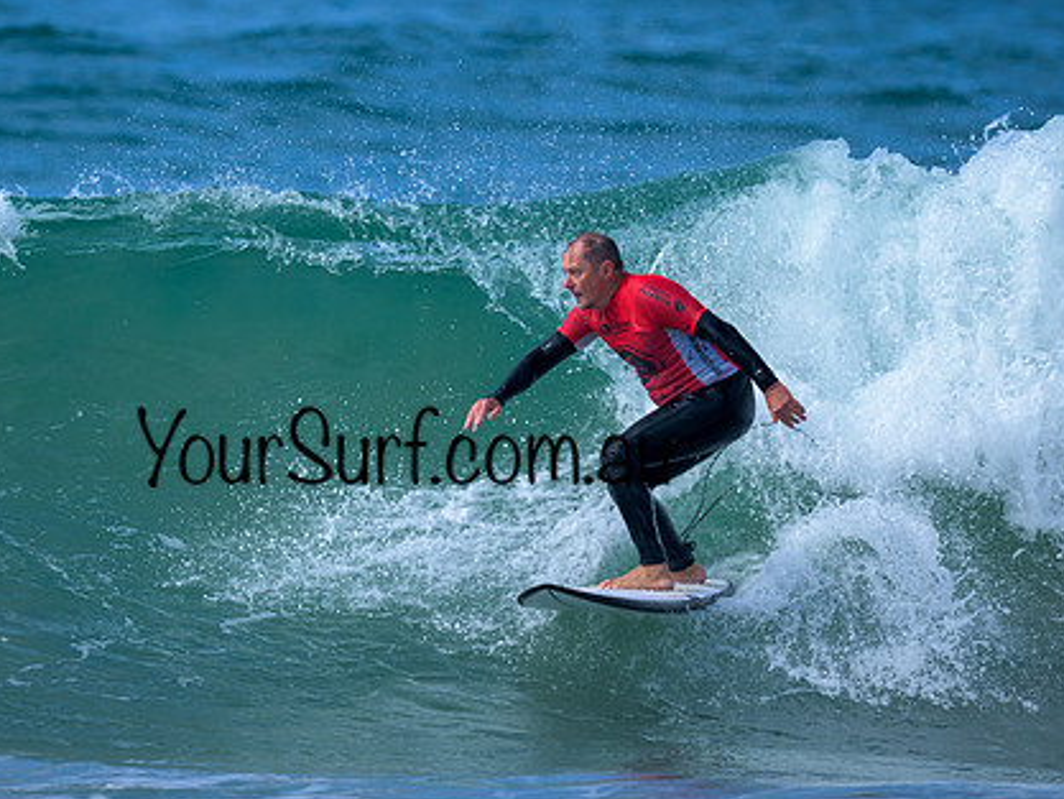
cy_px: 330
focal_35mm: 1277
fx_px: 39263
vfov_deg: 1.2
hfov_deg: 1.6
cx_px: 454
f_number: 6.3
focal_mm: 800
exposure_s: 1/2000
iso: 320
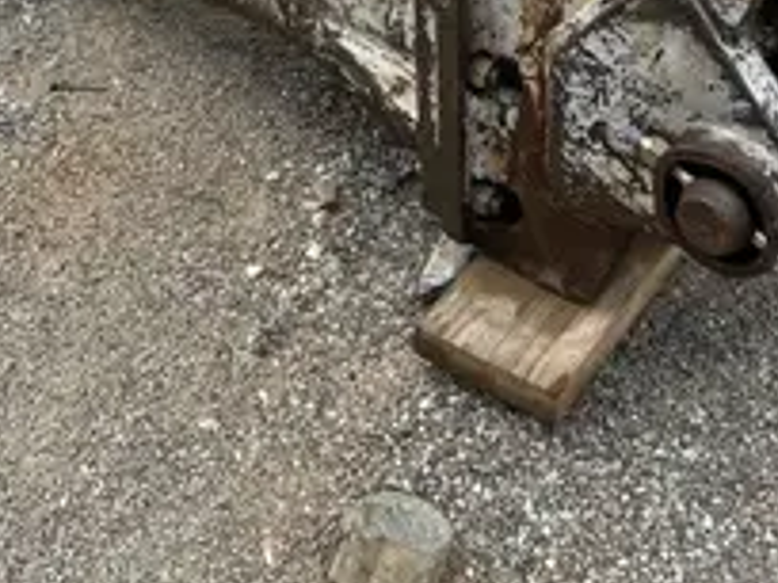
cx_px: 332
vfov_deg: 19.5
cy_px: -154
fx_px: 1573
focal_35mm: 70
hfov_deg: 27.7
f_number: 1.5
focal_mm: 5.7
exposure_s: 1/808
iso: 50
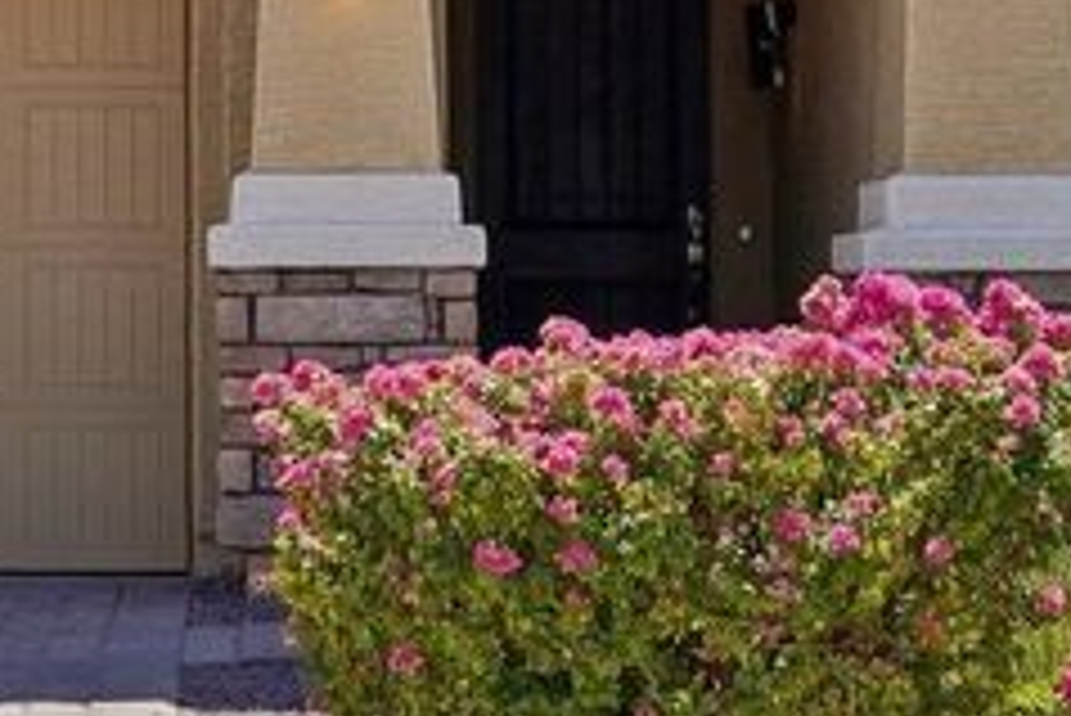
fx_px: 4410
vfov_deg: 9.1
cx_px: 256
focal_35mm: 148
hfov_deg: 13.8
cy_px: -299
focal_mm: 34.5
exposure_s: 1/640
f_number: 8
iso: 400
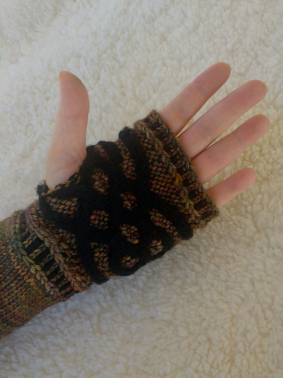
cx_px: 142
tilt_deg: -55.6
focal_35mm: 29
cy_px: 189
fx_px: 316
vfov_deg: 61.7
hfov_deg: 48.2
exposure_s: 1/123
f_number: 2.2
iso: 32
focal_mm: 4.15
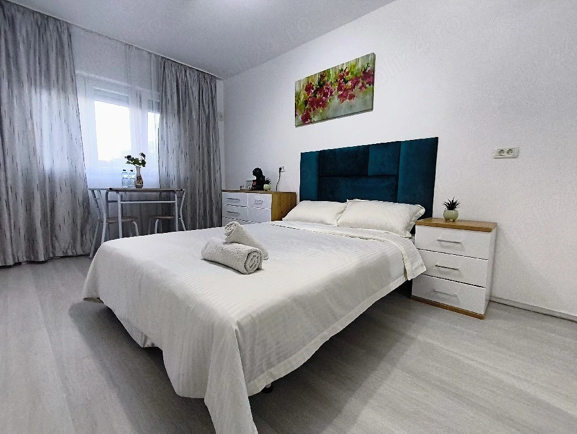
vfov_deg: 81.8
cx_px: 288
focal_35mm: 15
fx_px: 250
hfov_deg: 98.1
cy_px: 217
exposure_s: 1/50.3
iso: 200
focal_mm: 1.65
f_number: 2.2
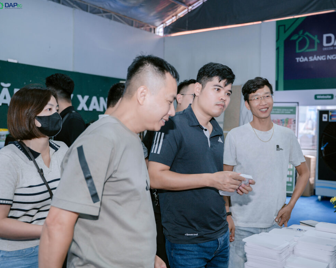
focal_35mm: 39
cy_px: 132
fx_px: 385
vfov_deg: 38.5
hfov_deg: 47.0
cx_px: 194
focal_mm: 33.6
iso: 500
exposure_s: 1/250
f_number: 3.2
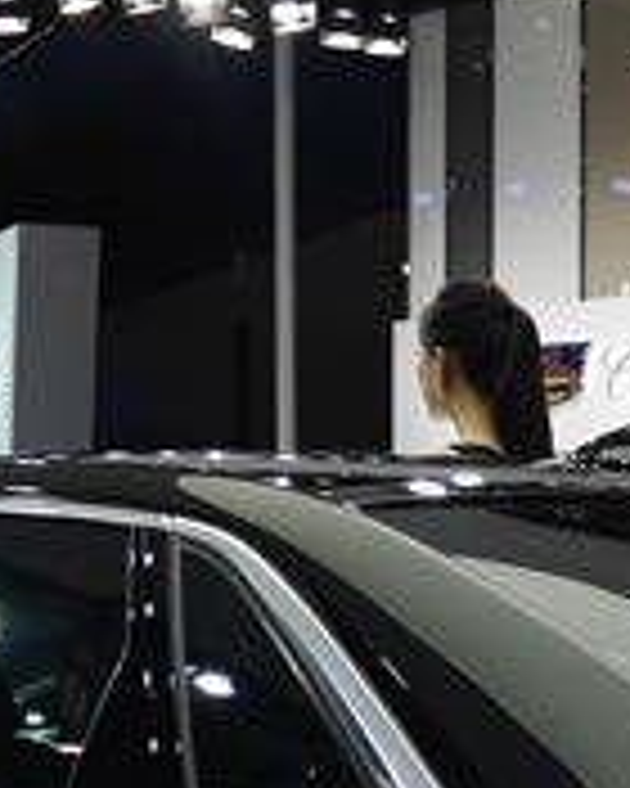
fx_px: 3333
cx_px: 446
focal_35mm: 143
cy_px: 1002
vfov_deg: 13.1
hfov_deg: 10.8
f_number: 4
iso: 160
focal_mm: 16
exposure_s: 1/125
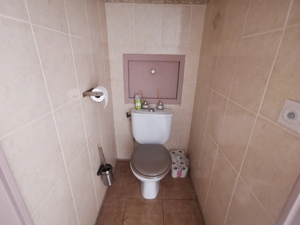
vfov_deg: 74.8
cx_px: 150
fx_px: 147
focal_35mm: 17
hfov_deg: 91.0
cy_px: 112
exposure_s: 1/20
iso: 640
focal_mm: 2.26
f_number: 2.2
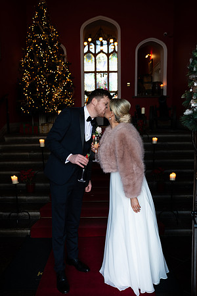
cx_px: 98
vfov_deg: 58.7
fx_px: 263
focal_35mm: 32
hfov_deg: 41.1
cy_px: 148
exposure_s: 1/160
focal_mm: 32
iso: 500
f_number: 3.5
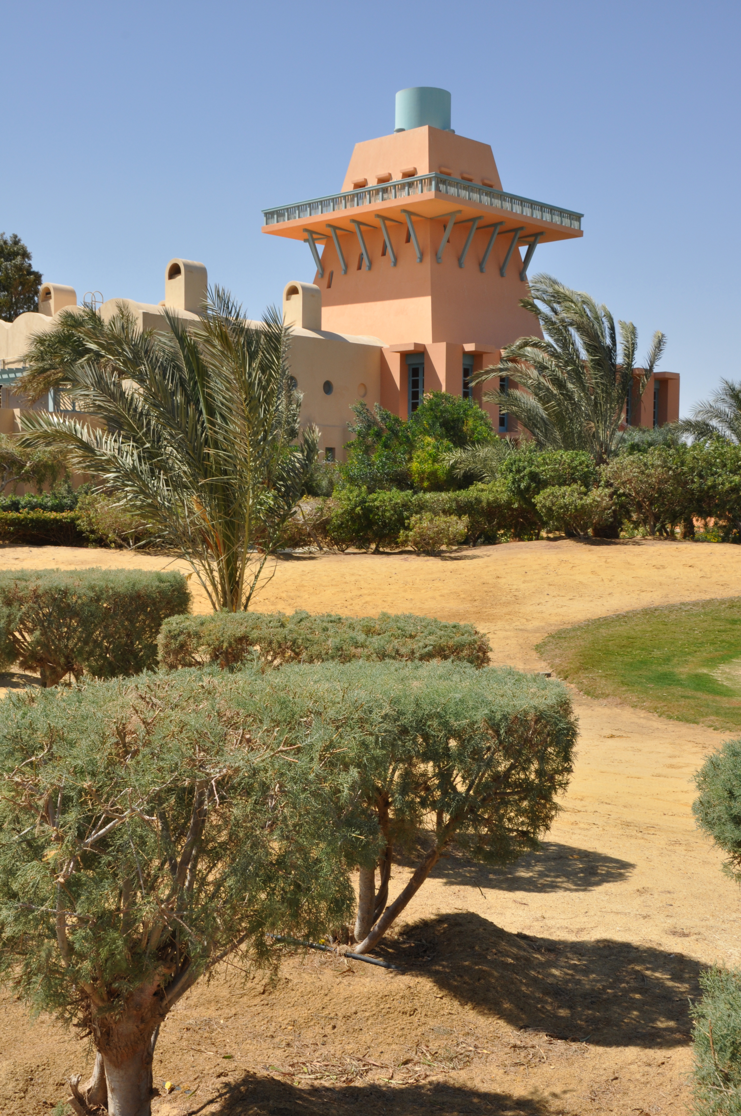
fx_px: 1300
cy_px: 558
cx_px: 370
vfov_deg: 46.4
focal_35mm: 42
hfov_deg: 31.8
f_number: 14
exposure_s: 1/125
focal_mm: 28
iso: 200
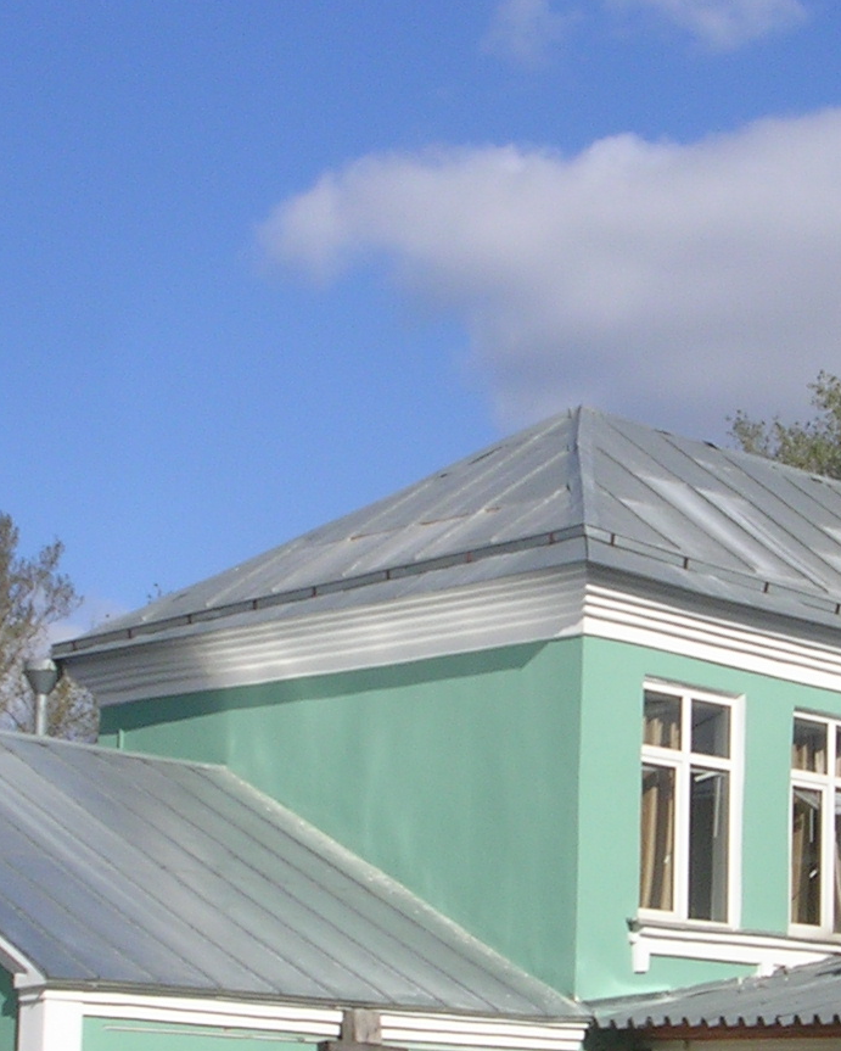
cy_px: 610
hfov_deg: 17.4
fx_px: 2736
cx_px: 630
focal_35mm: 88
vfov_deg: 21.7
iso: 50
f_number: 5.6
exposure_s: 1/415
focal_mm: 5.8
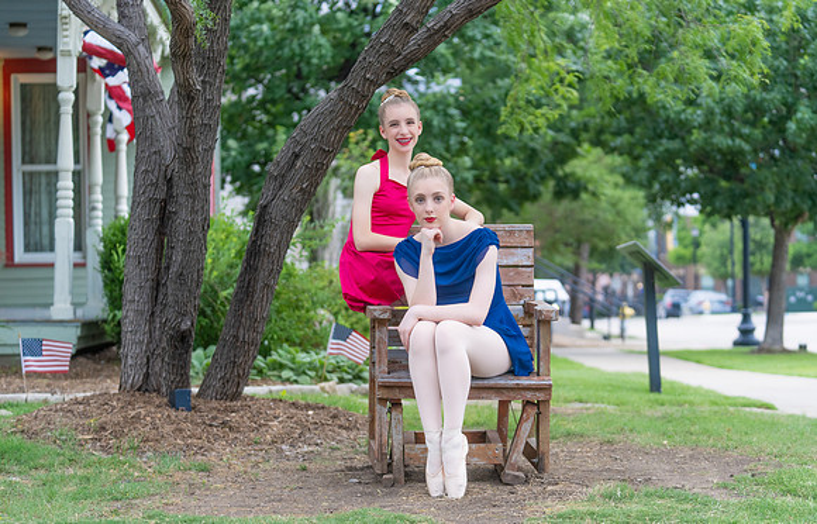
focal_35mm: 76
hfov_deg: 27.0
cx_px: 414
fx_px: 1702
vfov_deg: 17.5
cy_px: 284
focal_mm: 70
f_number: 2.8
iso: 500
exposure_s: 1/320
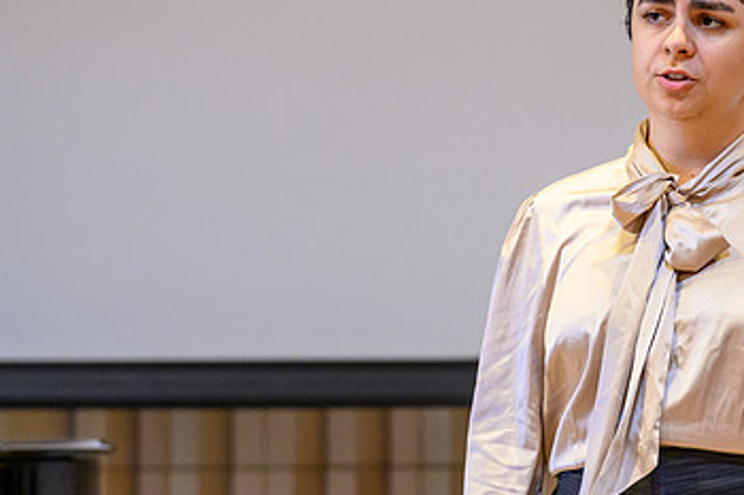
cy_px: 200
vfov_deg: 3.6
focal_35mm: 379
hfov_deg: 5.4
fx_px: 7829
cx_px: 527
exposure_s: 1/320
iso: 1800
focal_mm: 150
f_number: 2.8
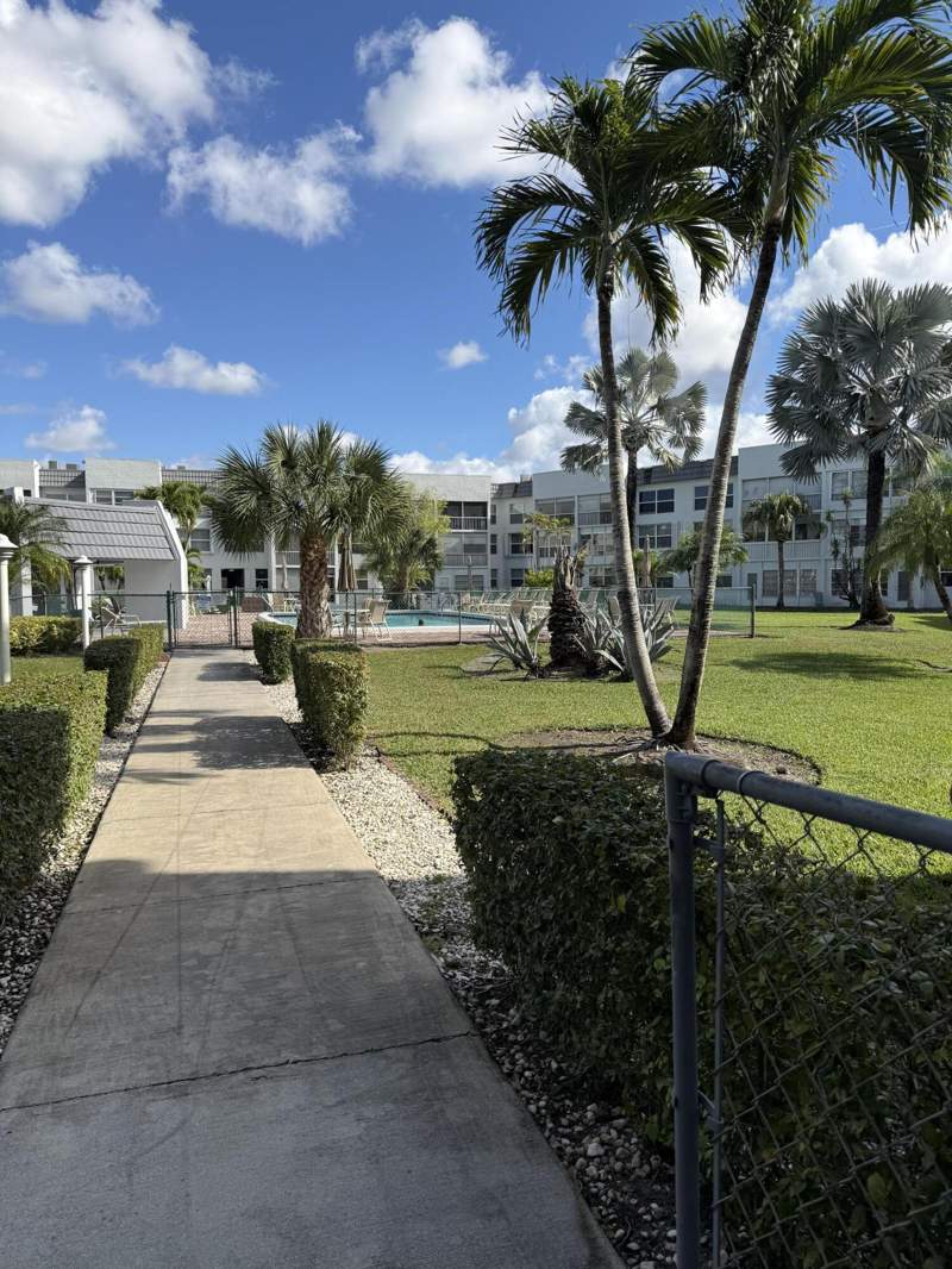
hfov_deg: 56.8
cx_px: 476
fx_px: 880
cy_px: 634
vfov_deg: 71.6
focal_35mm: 24
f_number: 1.78
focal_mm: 6.76
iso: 80
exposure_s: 1/3953
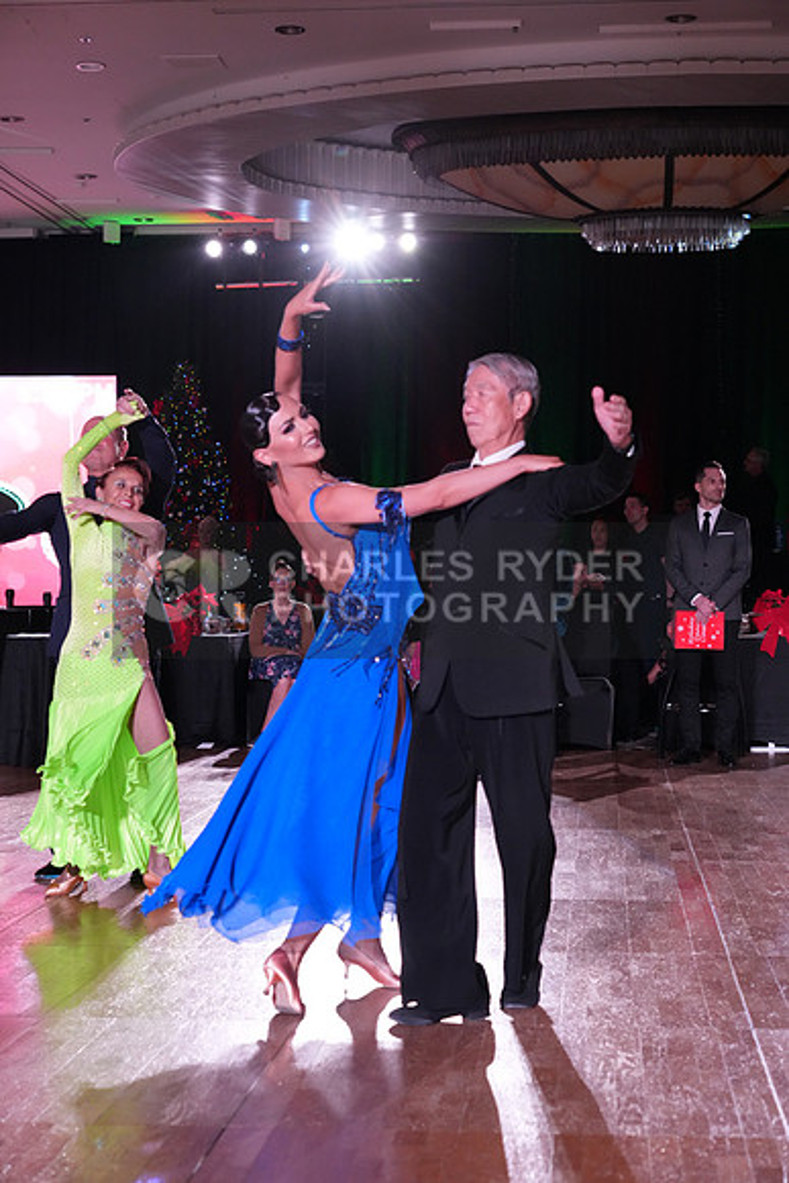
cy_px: 592
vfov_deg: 31.0
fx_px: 2135
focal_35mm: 65
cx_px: 394
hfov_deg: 20.9
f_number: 5
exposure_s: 1/320
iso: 5000
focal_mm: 65
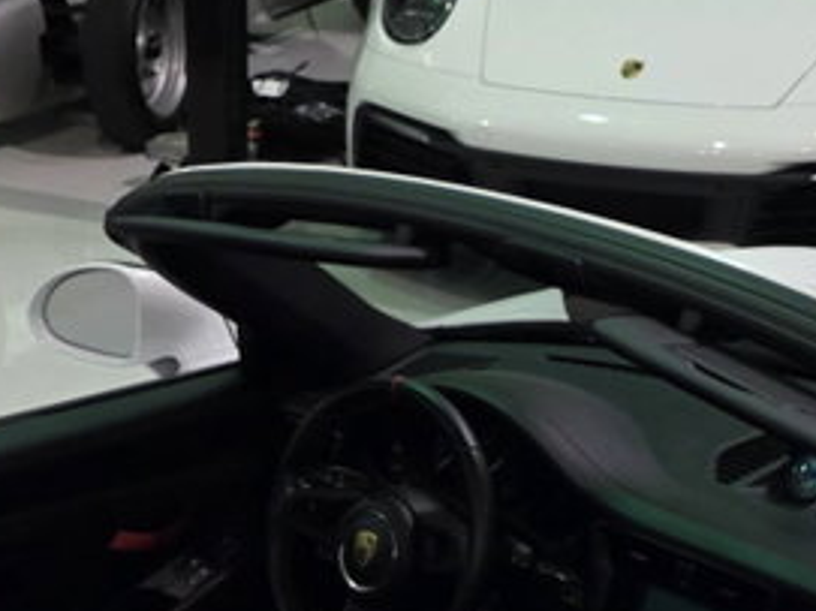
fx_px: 2050
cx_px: 247
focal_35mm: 87
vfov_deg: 15.4
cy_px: 969
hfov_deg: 22.4
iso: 400
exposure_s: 1/120
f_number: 1.7
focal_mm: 6.3
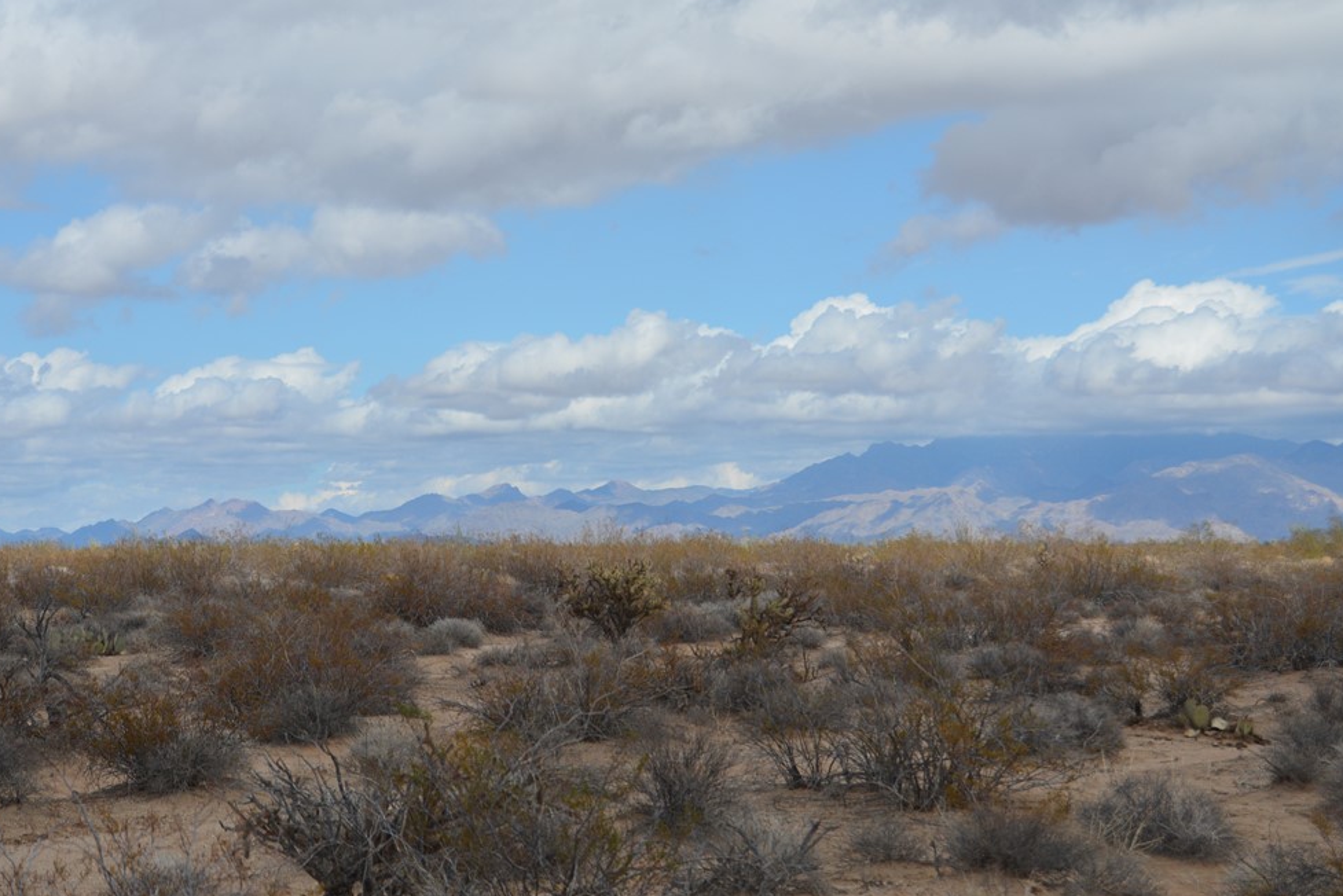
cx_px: 641
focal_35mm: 92
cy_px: 453
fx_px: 3416
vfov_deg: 14.9
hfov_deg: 22.2
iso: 400
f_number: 8
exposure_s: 1/2000
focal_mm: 55
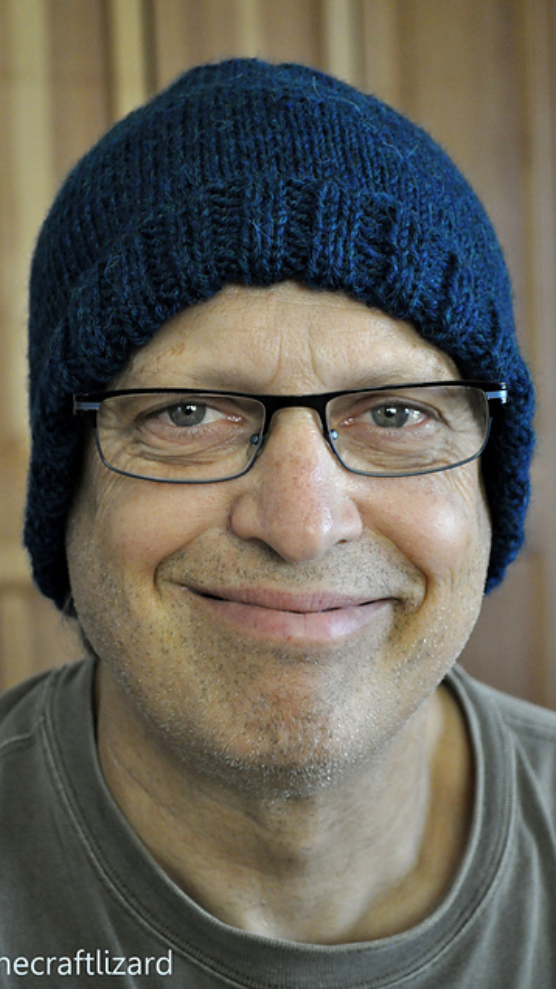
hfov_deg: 15.3
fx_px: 2069
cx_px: 257
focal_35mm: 79
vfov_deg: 26.8
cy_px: 496
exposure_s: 1/80
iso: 2200
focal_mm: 50
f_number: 5.6
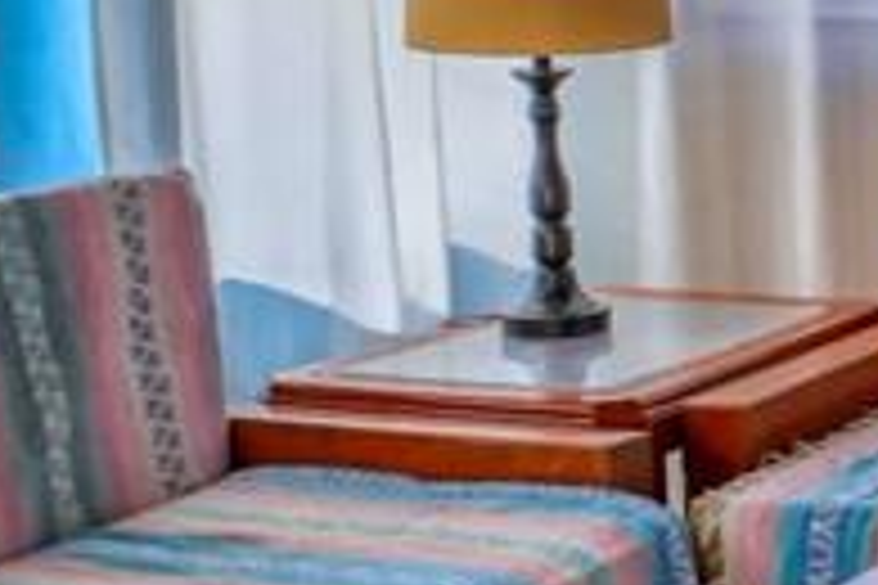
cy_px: 162
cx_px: 1589
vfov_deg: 13.0
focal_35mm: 105
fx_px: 2561
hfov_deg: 16.3
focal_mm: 20
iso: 125
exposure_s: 1/320
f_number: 4.5
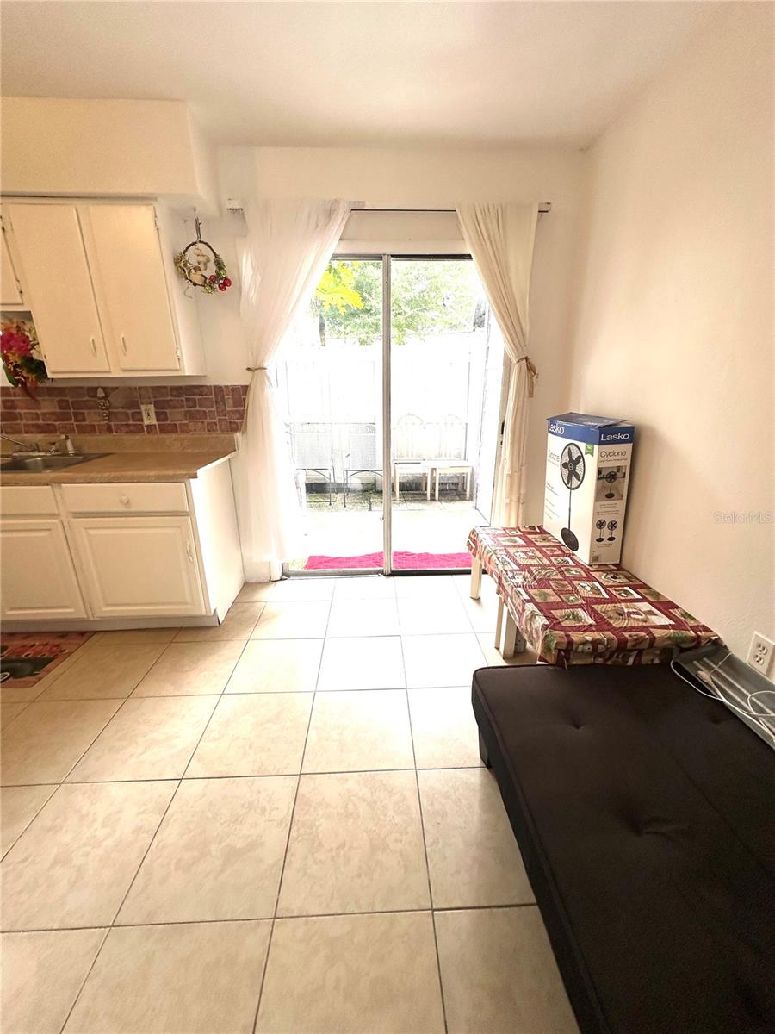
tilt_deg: -15.5
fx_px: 418
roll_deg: +0.4
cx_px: 388
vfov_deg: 102.1
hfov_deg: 85.7
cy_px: 517
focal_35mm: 14
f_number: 2.2
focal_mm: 2.22
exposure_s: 1/123
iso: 40
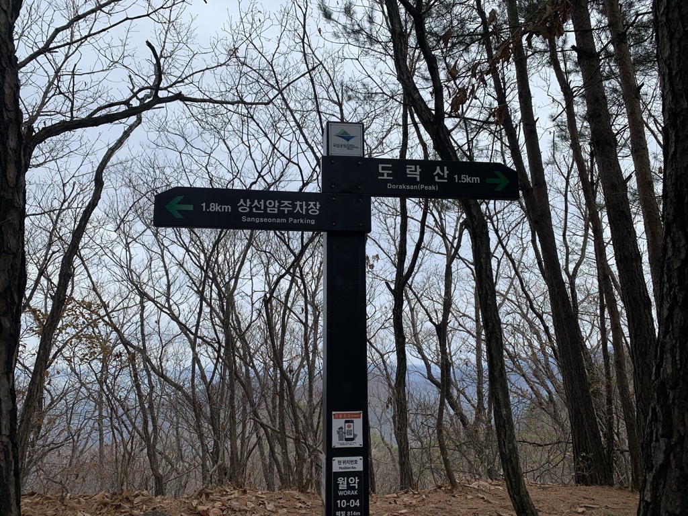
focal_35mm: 26
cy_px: 258
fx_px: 517
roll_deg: -0.1
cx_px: 344
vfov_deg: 53.1
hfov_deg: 67.3
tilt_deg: +12.2
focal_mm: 4.25
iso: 25
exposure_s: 1/962
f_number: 1.8
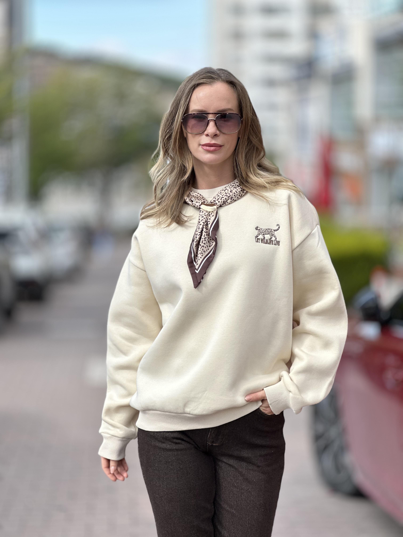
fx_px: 1195
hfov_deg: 19.1
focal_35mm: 77
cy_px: 268
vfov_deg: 25.3
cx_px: 202
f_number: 2.8
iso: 32
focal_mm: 9
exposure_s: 1/419
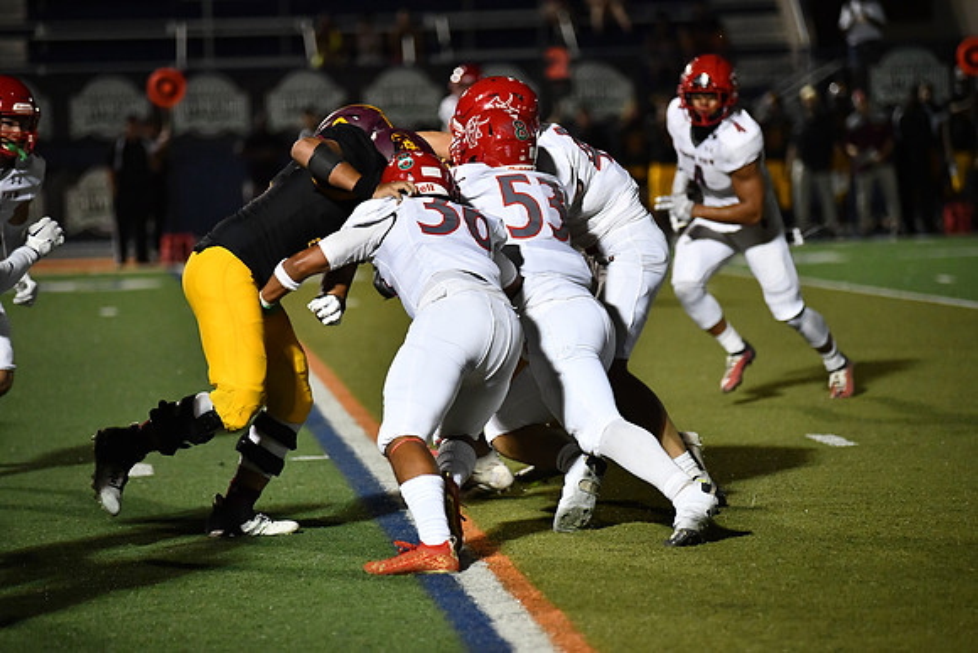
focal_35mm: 170
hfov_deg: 12.1
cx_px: 489
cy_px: 326
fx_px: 4619
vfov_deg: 8.1
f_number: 2.8
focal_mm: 170
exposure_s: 1/3200
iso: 7200
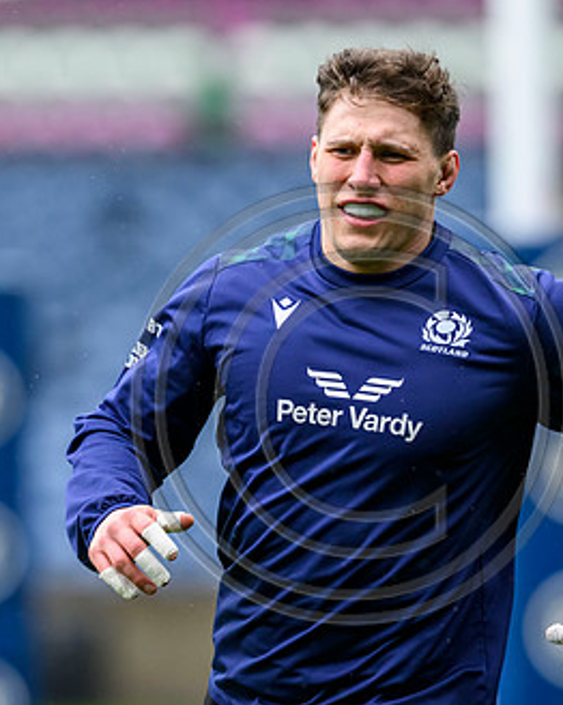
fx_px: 13843
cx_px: 352
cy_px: 401
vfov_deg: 2.9
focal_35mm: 664
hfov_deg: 2.3
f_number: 4
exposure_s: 1/1600
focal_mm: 400
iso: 4000
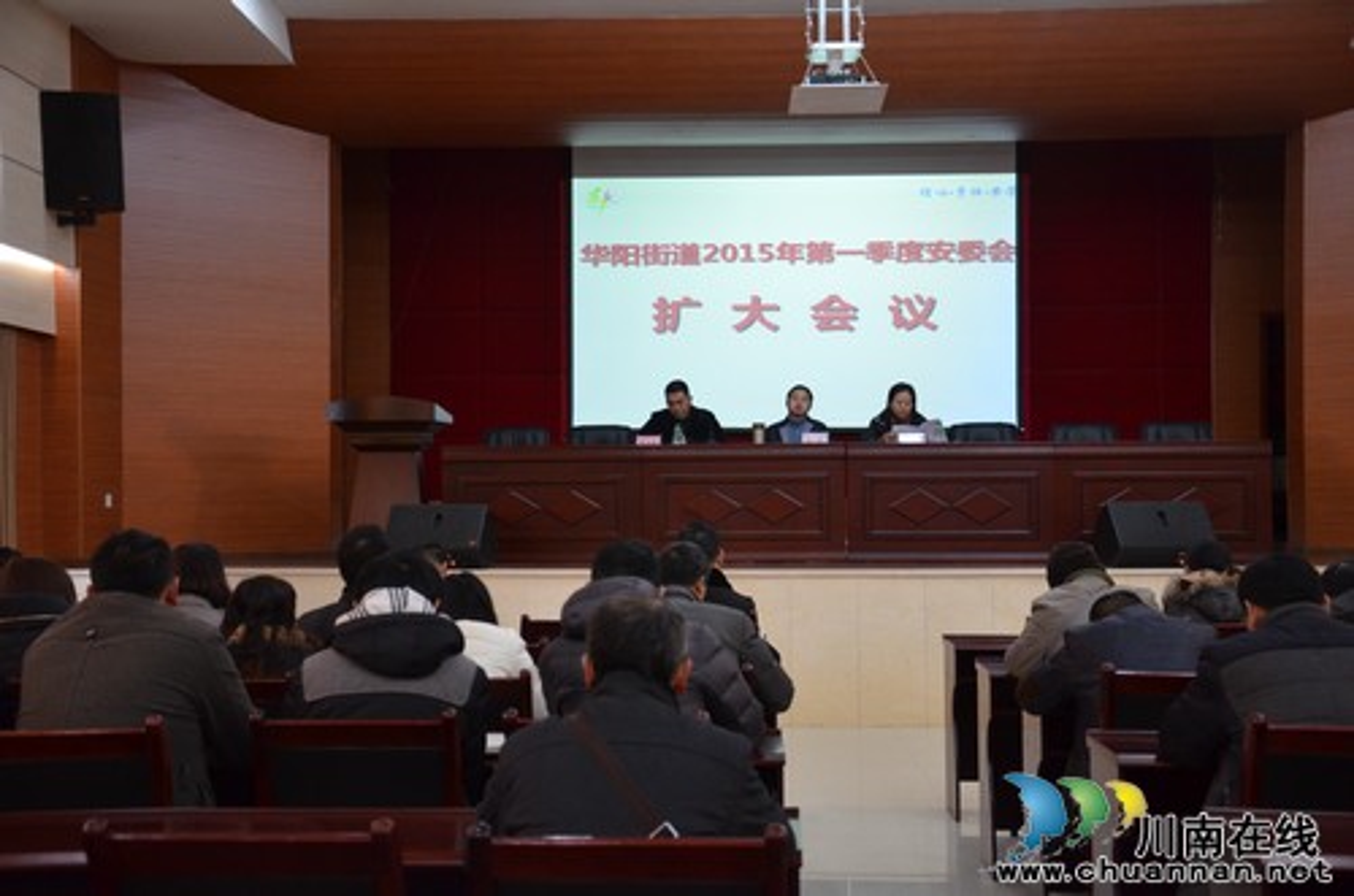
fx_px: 1801
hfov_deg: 41.2
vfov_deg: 27.9
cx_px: 677
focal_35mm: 48
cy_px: 448
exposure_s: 1/25
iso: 1600
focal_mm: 32
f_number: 4.2
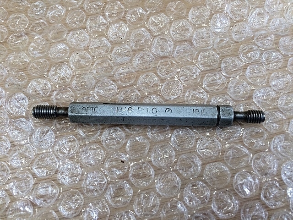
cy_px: 110
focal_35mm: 29
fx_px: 245
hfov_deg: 61.7
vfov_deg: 48.2
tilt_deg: -71.0
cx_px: 146
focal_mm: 4.15
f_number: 2.2
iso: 32
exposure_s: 1/30
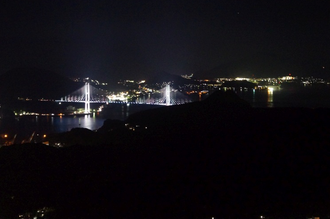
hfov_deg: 30.2
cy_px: 106
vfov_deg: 20.4
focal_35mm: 67
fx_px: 610
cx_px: 129
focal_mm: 33
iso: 3200
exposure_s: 1/3
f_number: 4.5
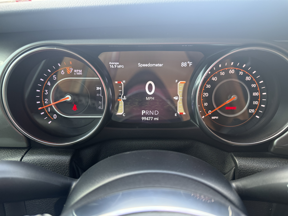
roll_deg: -0.7
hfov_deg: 71.6
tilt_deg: -18.8
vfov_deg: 56.8
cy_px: 108
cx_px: 144
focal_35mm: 24
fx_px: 200
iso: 160
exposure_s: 1/121
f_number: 1.78
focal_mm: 6.76
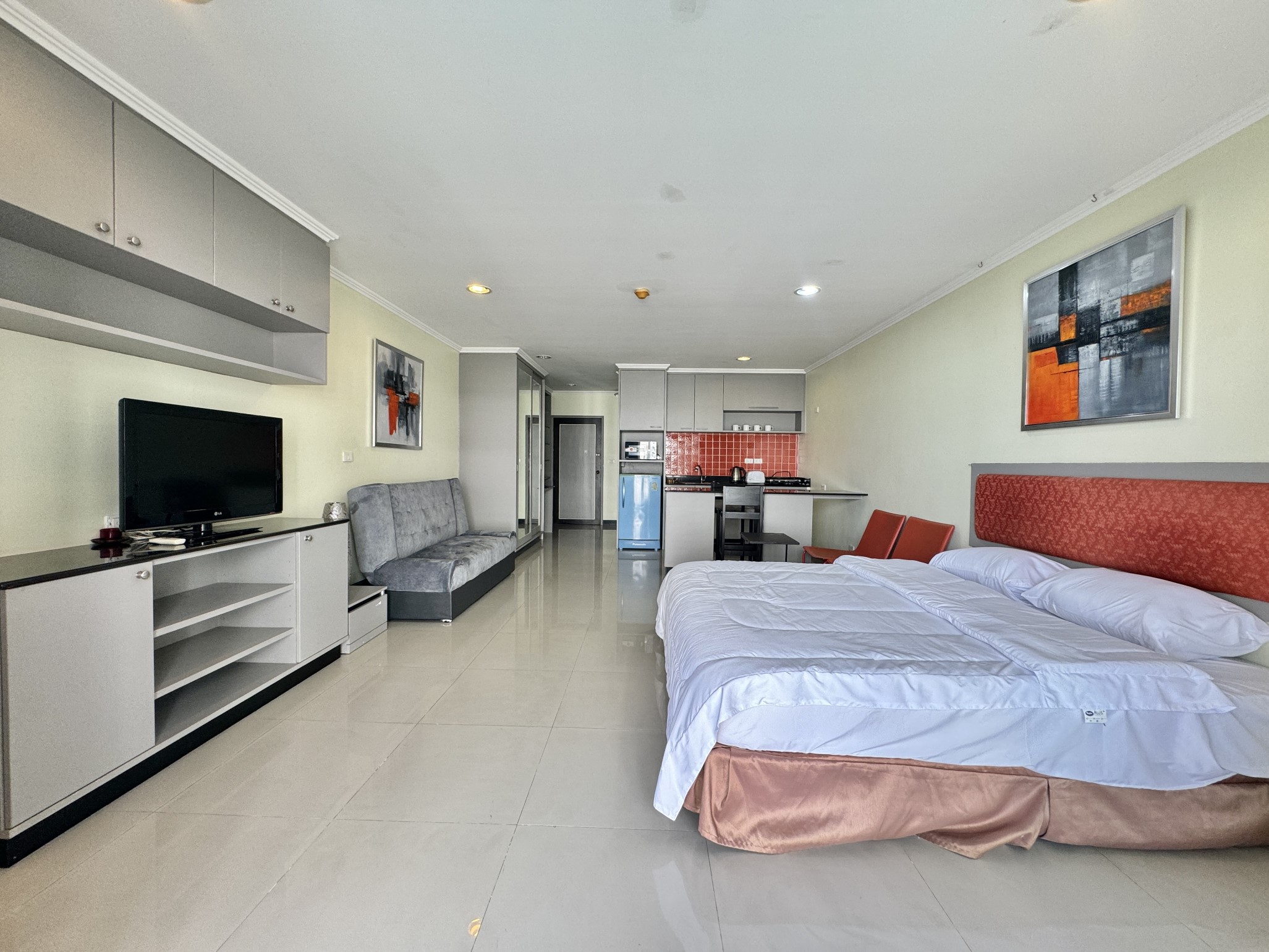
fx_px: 513
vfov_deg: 85.7
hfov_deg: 102.1
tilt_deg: -1.0
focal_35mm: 14
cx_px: 634
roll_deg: -1.2
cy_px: 476
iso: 125
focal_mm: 2.22
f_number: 2.2
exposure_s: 1/100
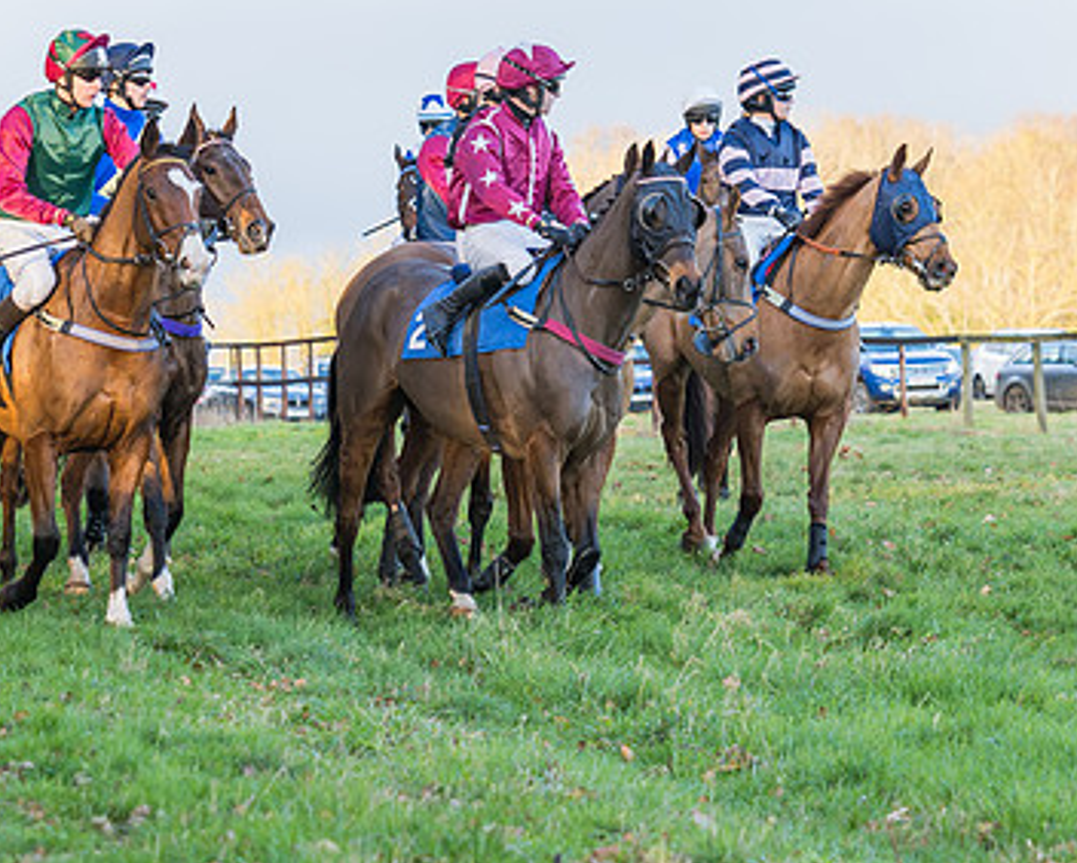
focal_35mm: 200
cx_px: 521
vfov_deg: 7.7
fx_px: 6379
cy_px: 385
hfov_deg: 9.7
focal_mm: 85
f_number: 4
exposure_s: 1/200
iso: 400
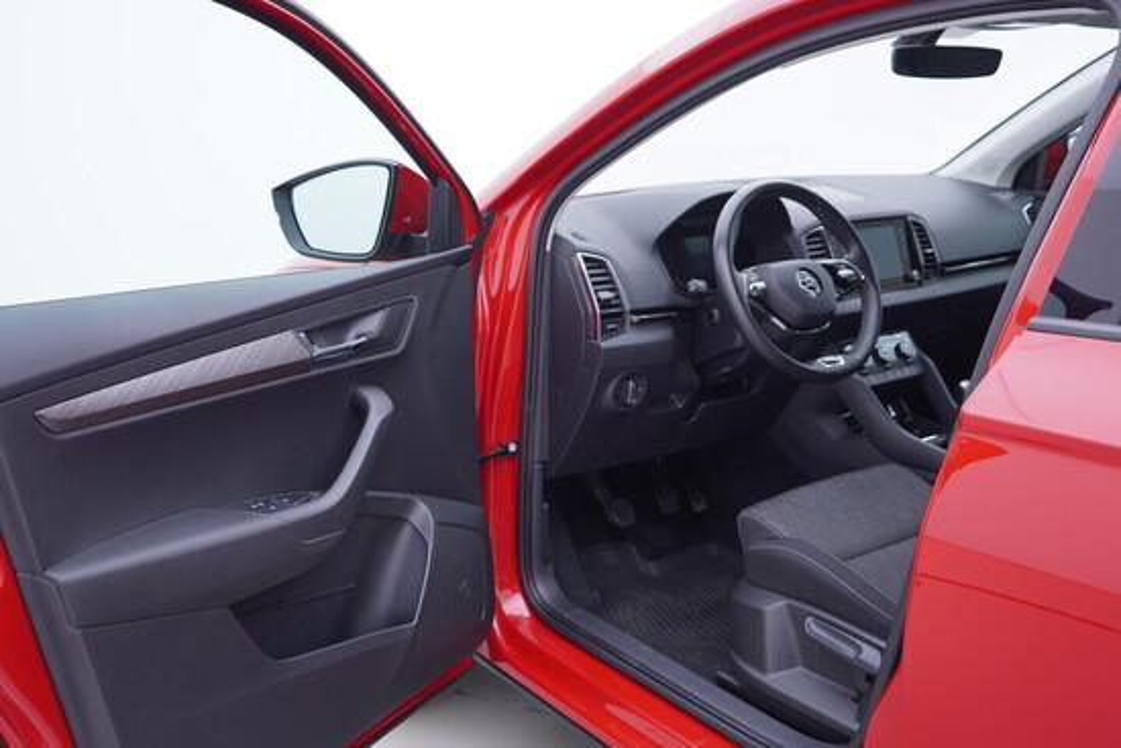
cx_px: 560
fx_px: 1121
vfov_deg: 36.9
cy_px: 374
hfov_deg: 53.1
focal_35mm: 36
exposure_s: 1/40
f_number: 2.8
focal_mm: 24
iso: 125
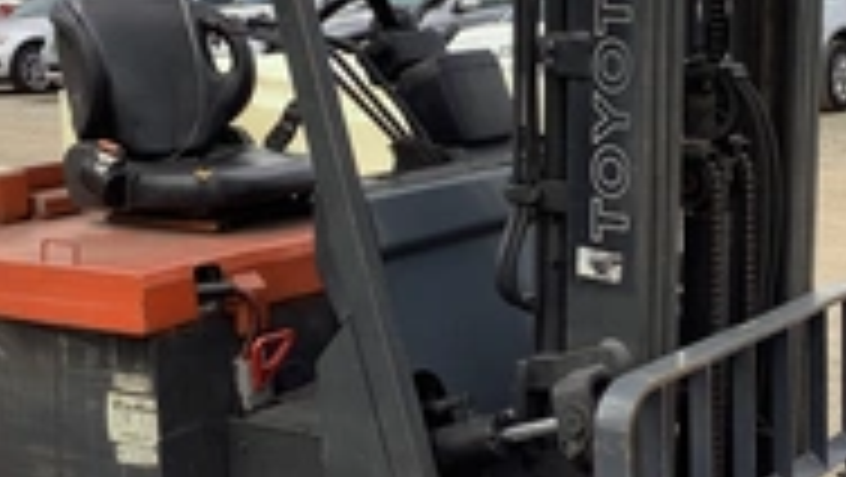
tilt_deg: -8.7
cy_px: 184
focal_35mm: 72
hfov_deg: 29.1
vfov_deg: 16.8
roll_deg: +3.1
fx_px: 1616
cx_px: 567
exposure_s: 1/174
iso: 25
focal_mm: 3.3
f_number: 2.4
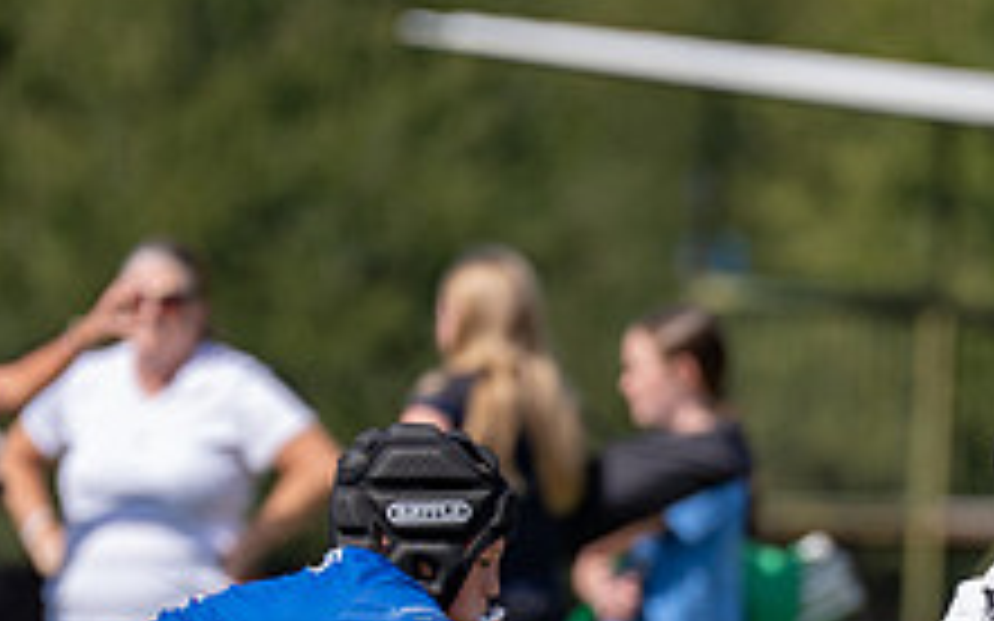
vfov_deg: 1.6
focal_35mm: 812
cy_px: 664
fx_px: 21991
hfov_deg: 2.6
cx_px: 828
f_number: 2.8
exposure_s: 1/1600
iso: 100
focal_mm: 200
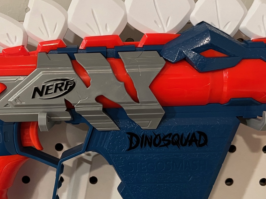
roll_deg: -1.2
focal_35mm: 50
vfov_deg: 29.0
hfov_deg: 38.0
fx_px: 384
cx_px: 106
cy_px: 128
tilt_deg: -10.9
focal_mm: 5.1
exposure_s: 1/40
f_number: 1.6
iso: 640
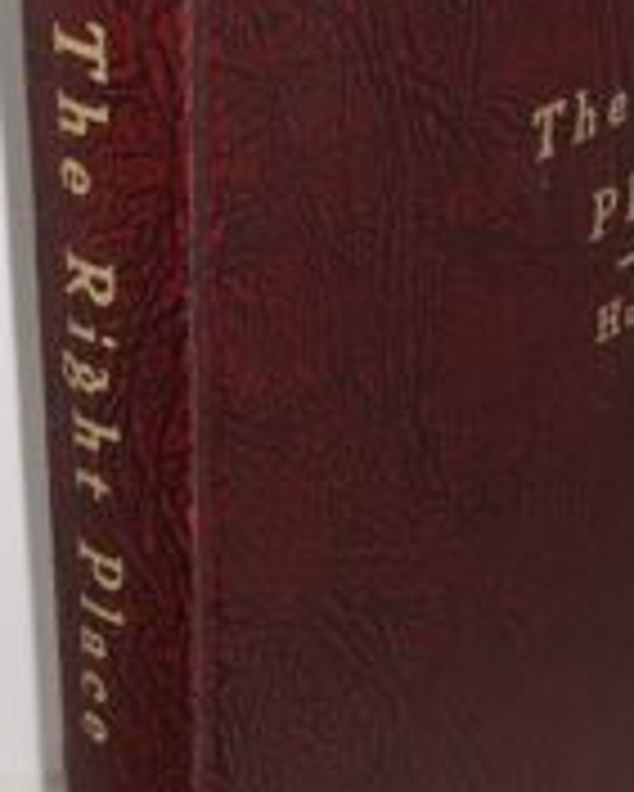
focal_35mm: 93
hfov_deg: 16.4
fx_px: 2179
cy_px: 450
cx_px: 499
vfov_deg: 20.6
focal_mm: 3.7
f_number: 1.7
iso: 50
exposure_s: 1/120
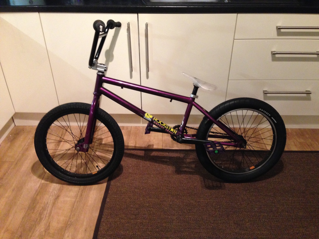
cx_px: 160
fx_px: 304
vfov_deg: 42.9
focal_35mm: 33
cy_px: 120
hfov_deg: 55.4
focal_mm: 4.12
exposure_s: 1/17
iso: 320
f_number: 2.4
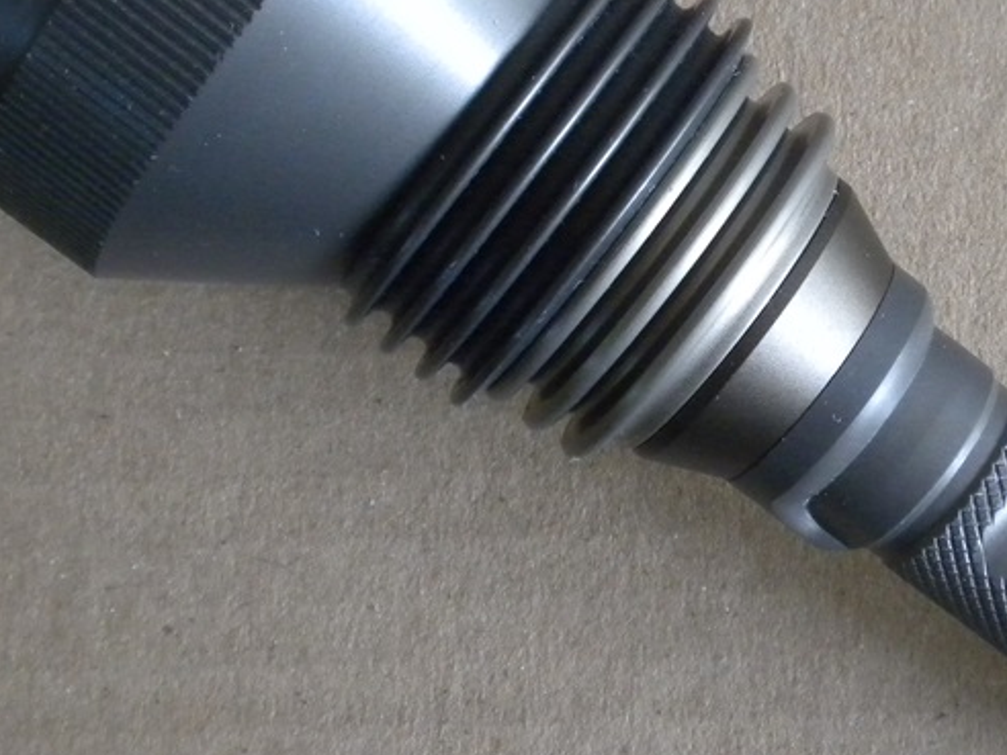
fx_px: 2240
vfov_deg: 19.1
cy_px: 227
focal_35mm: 77
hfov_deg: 25.0
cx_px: 765
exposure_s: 1/32.2
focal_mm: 6.6
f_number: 3.5
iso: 400
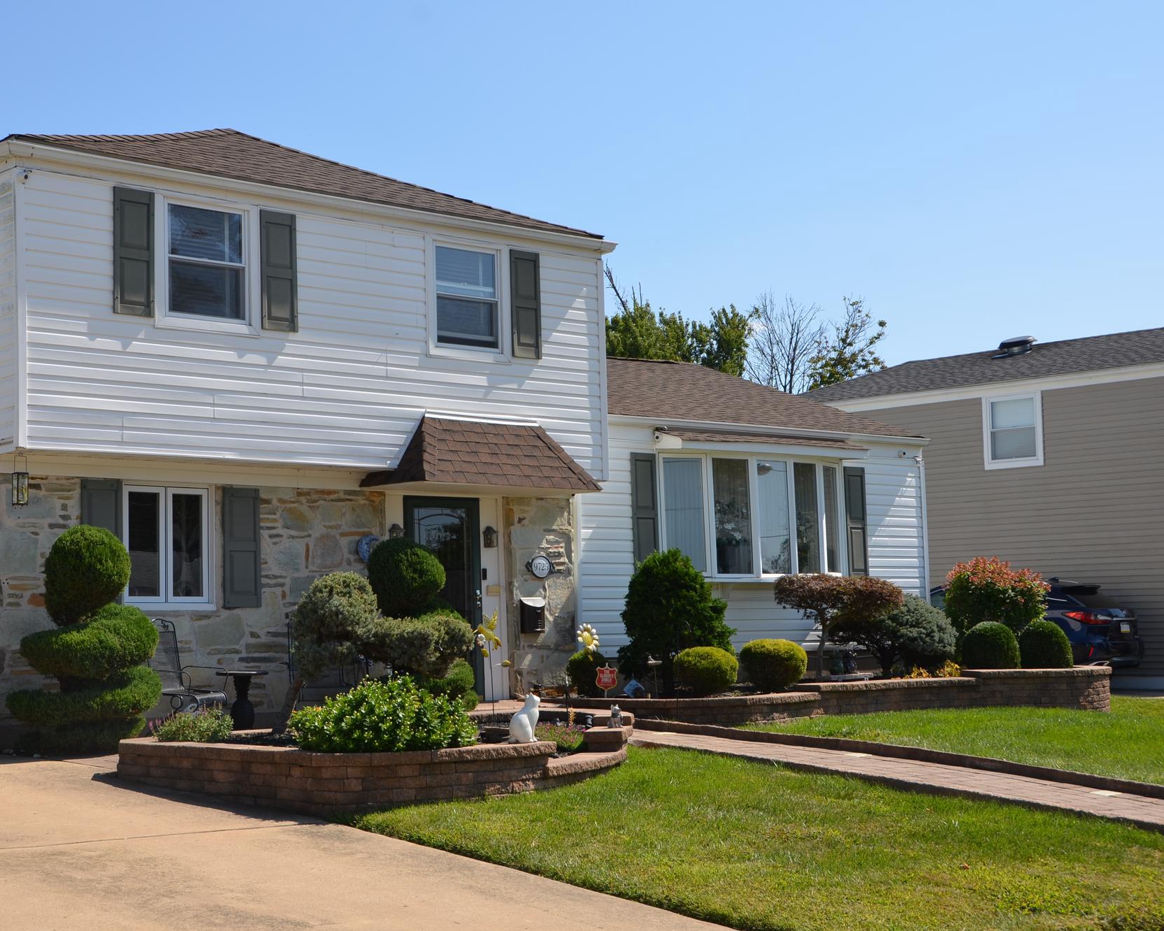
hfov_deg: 34.9
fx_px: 1846
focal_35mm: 54
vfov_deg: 28.3
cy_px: 463
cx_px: 493
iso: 100
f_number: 7.1
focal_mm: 31
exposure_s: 1/250
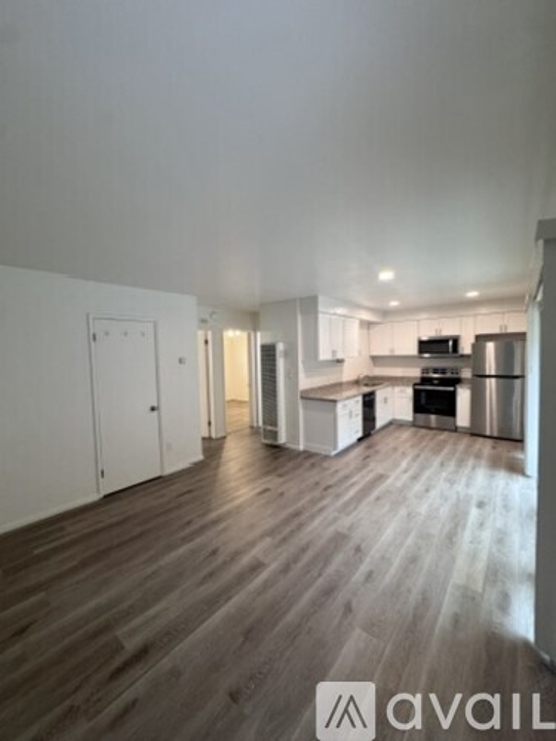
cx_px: 278
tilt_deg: -4.3
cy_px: 370
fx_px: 300
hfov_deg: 85.7
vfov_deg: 102.1
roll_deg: -0.8
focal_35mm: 14
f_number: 2.2
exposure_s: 1/60
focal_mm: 2.22
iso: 250
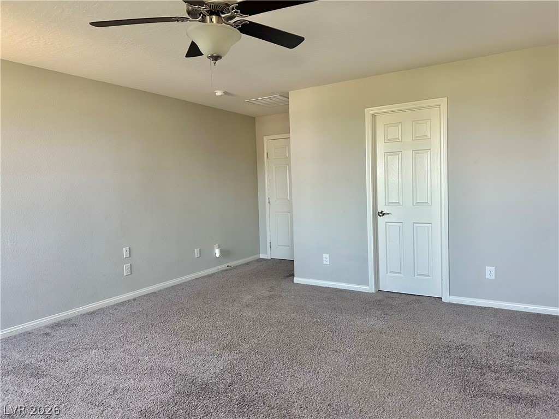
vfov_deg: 56.8
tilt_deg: -3.2
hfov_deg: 71.6
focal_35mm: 24
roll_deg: +1.8
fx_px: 388
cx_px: 280
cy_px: 210
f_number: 1.78
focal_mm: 6.86
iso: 200
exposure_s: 1/120
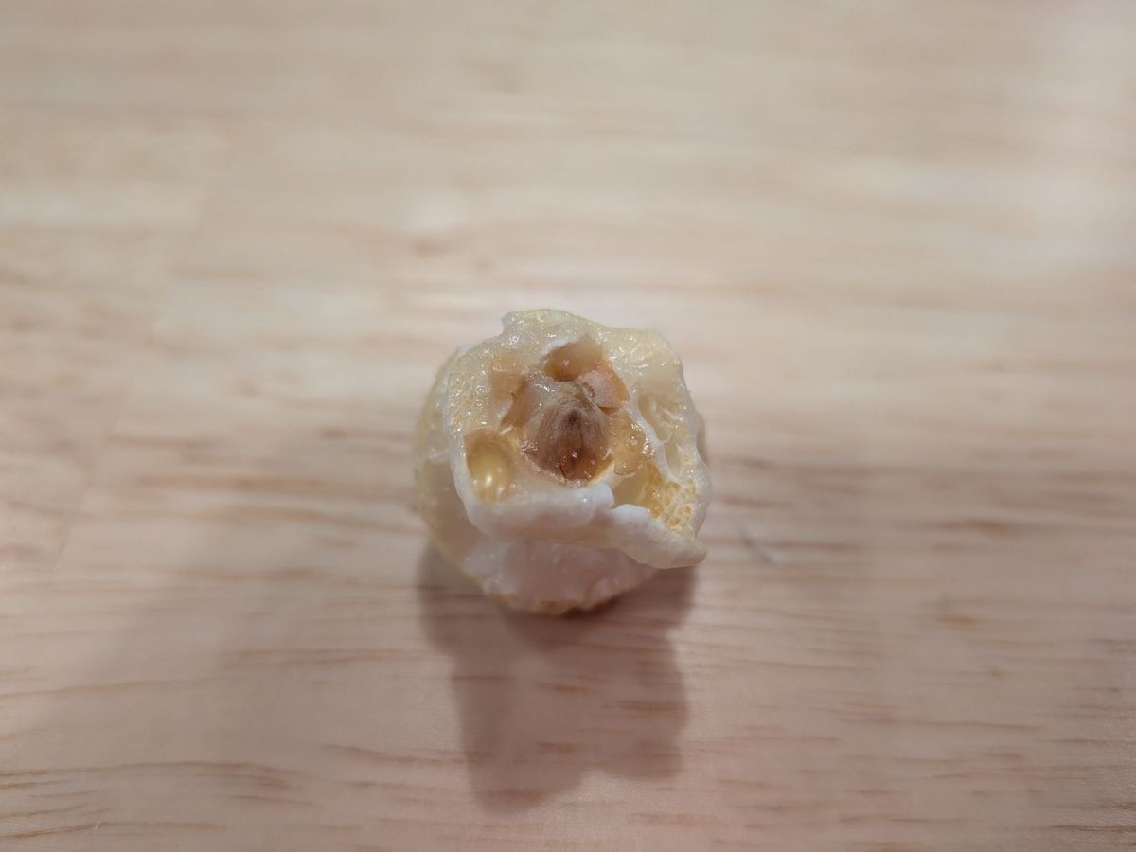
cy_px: 426
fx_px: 788
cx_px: 568
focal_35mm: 24
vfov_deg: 56.8
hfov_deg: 71.6
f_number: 1.7
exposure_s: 1/30
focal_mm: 4.53
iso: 76
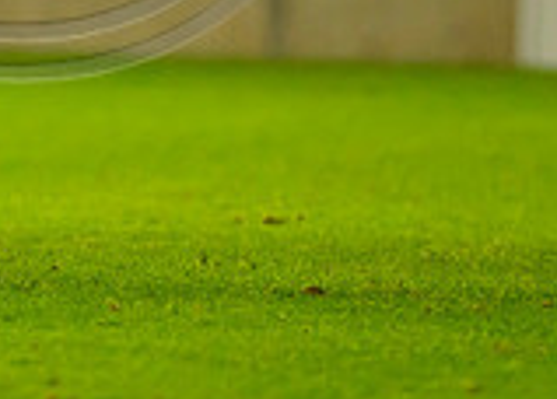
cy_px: -184
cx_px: -210
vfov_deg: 0.8
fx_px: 27640
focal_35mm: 1745
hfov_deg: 1.2
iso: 5000
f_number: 3.2
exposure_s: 1/1600
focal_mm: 400
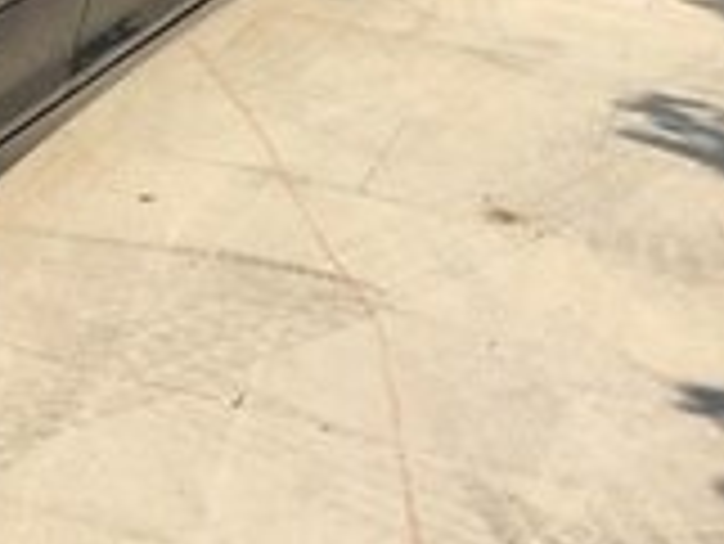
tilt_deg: -16.6
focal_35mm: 119
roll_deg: -1.4
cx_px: -310
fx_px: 2491
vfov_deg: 12.2
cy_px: -124
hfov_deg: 15.4
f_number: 2.2
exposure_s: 1/1012
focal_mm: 4.15
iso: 25
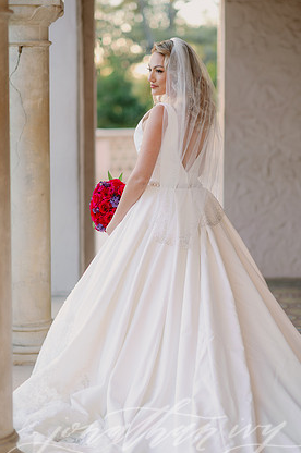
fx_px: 1158
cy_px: 230
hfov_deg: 14.8
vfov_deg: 22.2
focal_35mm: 92
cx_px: 159
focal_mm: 85
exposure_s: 1/250
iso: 160
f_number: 2
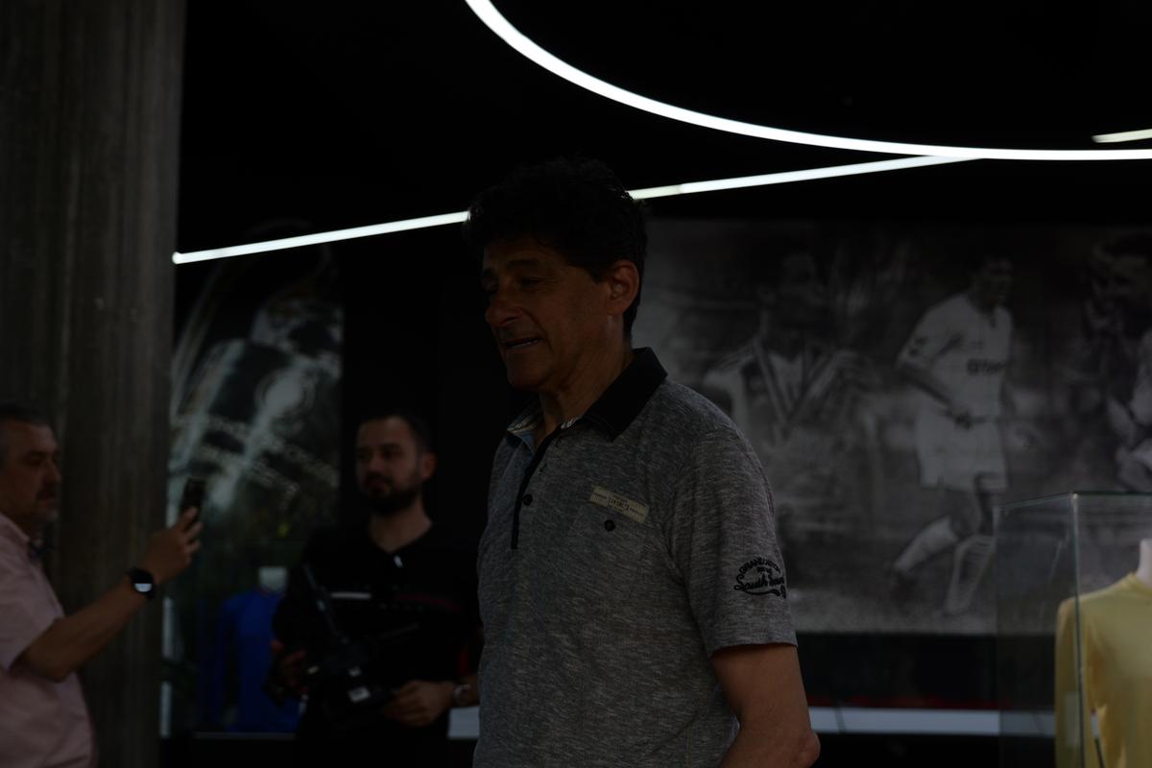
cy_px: 384
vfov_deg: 24.6
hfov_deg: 36.2
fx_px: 1760
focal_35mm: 55
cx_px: 576
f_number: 4
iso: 800
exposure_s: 1/160
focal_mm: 55
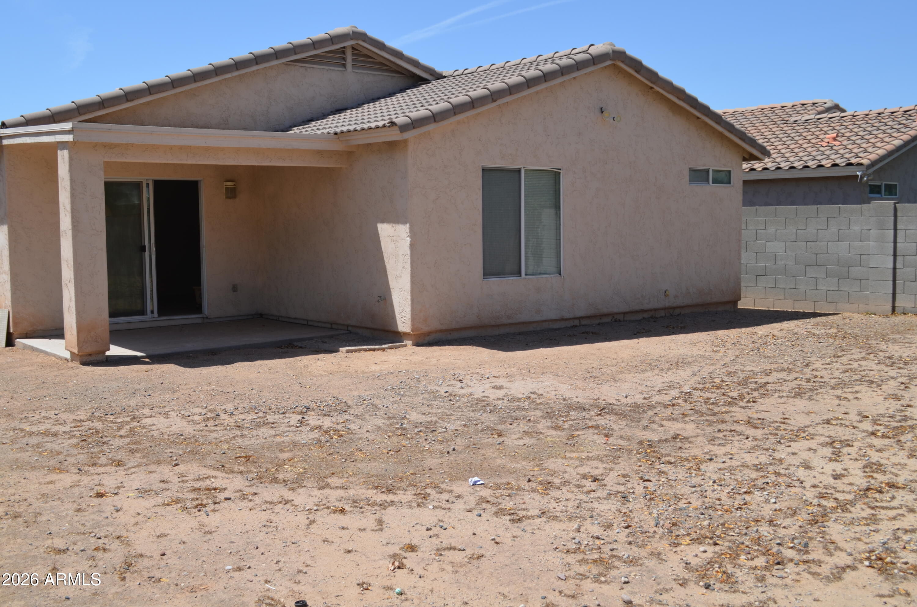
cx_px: 458
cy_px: 304
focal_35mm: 39
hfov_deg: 49.6
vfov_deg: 34.1
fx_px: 991
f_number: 8
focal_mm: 26
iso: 100
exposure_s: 1/250
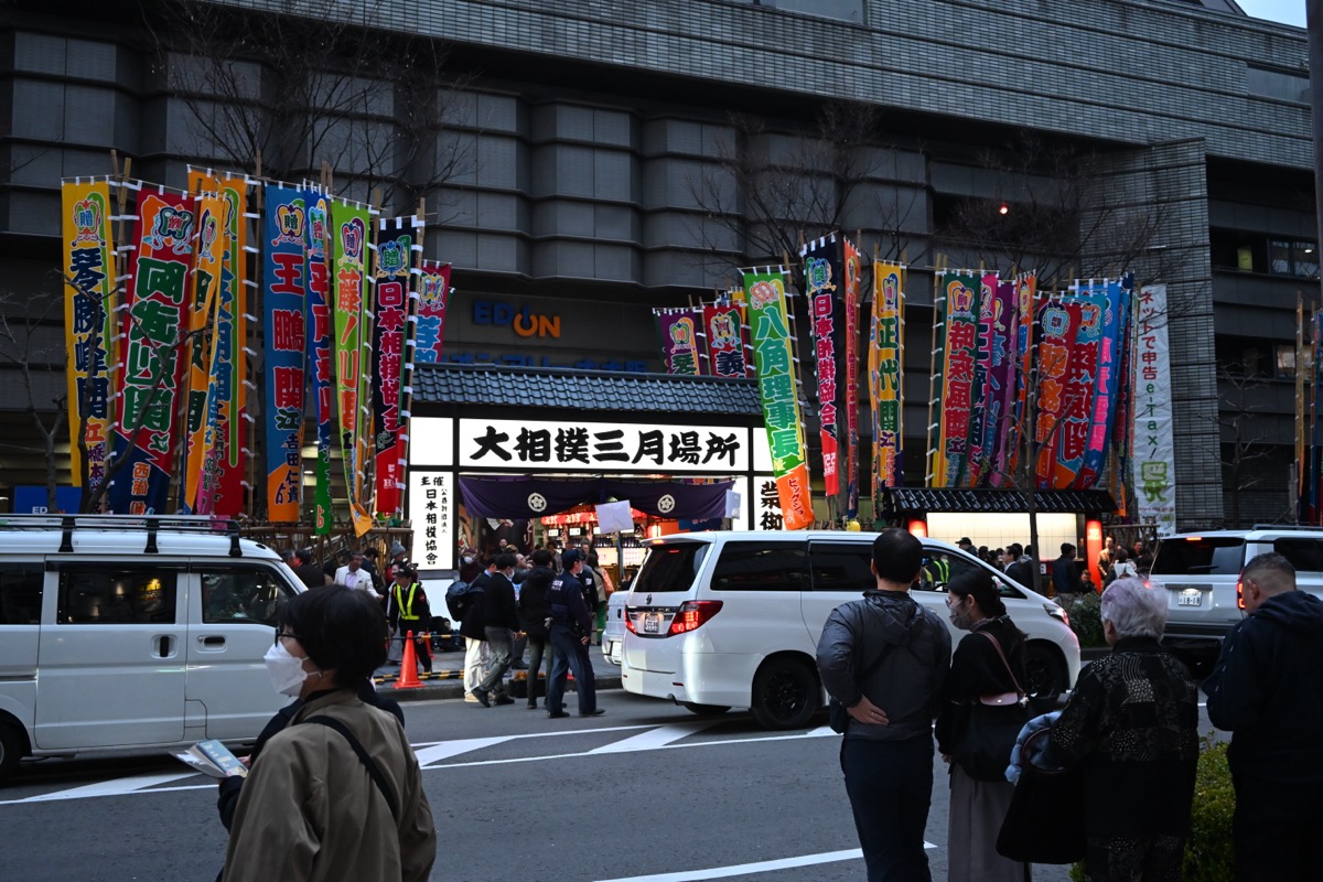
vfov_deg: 40.5
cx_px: 662
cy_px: 441
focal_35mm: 32
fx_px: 1194
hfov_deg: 58.0
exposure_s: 1/125
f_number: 4.8
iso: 2800
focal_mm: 32.5
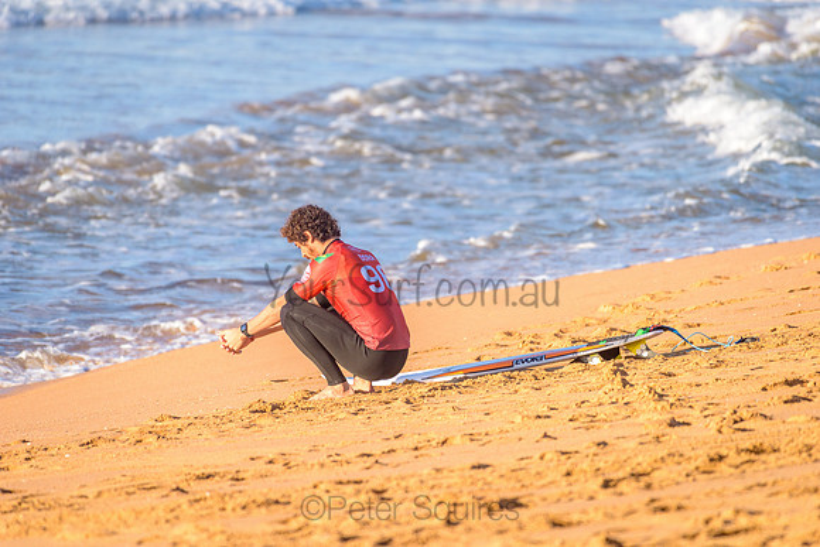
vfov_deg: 2.8
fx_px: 11393
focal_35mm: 500
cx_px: 410
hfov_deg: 4.1
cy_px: 274
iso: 450
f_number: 5.6
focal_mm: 500
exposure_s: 1/2000
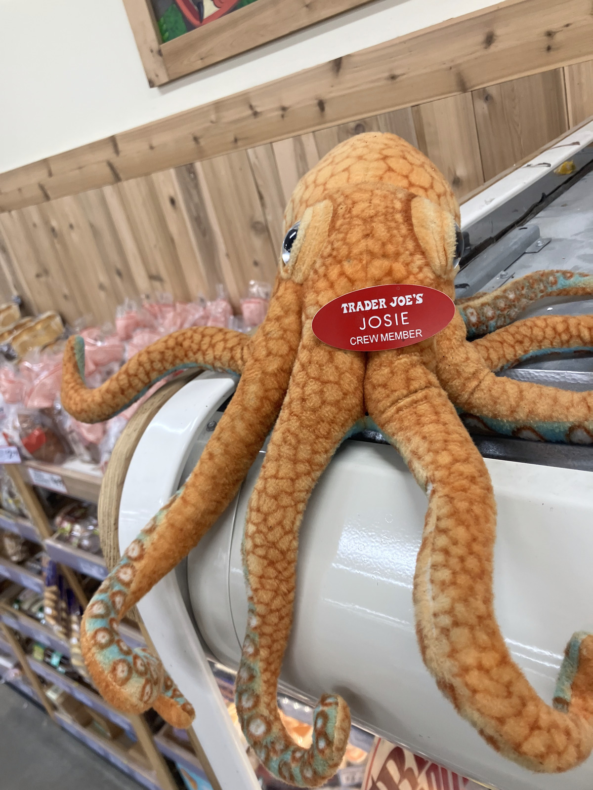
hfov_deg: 49.7
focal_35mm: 28
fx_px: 640
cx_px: 296
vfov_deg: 63.4
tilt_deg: -22.0
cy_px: 395
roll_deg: +15.0
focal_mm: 3.99
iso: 80
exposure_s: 1/100
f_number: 1.8
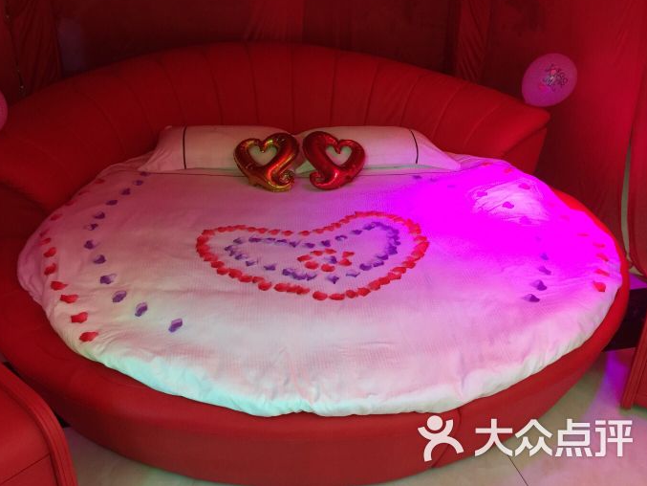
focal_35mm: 30
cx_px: 323
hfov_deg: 60.0
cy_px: 237
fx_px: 561
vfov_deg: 46.8
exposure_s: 1/15
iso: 80
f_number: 2.2
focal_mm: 4.15
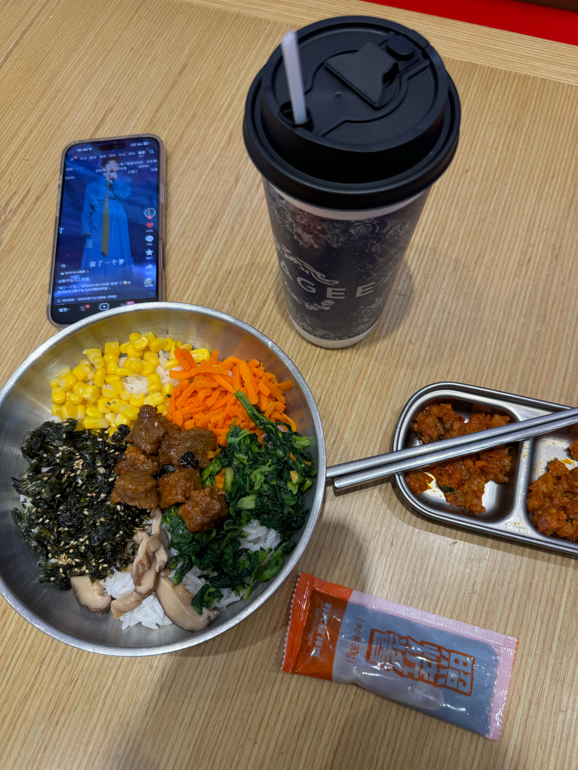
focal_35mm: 24
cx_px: 289
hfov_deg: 56.8
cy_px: 385
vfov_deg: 71.6
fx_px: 534
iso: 64
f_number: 1.78
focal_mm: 6.76
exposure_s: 1/178
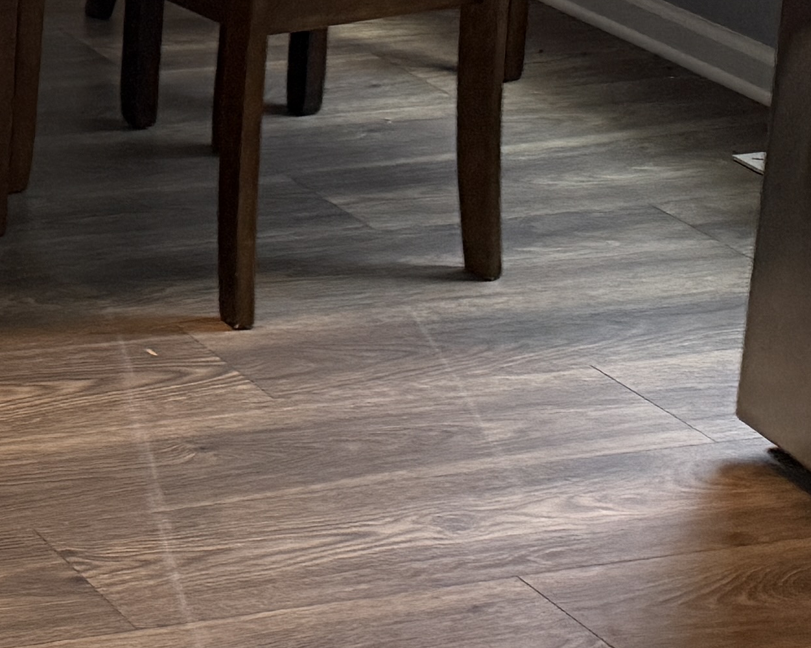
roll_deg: -0.3
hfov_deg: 14.6
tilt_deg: -9.2
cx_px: -839
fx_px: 2567
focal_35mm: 107
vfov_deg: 13.2
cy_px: -456
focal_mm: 6.76
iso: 250
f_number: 1.78
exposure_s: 1/60
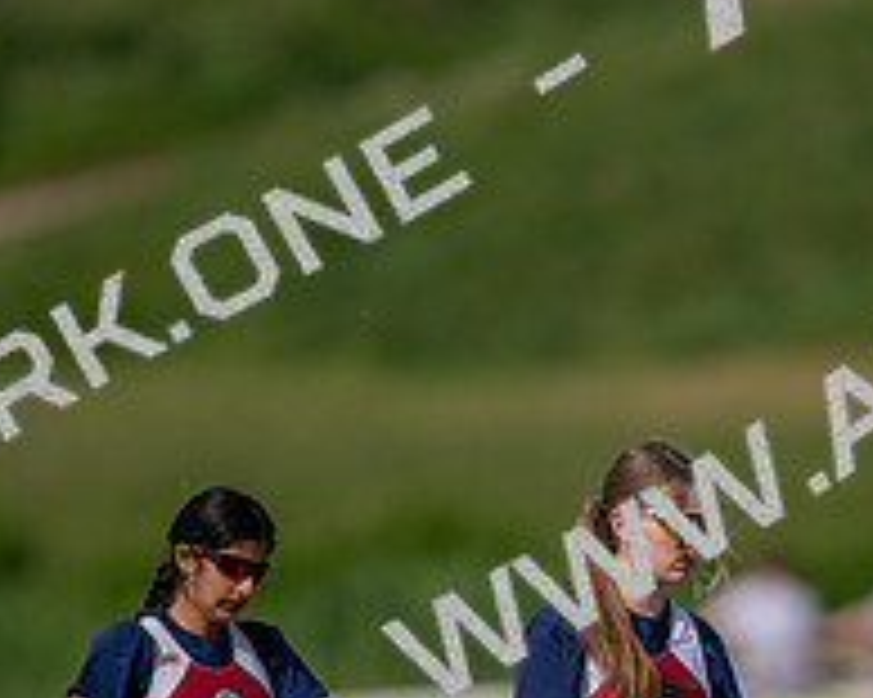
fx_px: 43437
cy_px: 709
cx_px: 940
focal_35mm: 1682
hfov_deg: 1.2
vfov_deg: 0.9
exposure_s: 1/2500
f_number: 4
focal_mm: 600
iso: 200
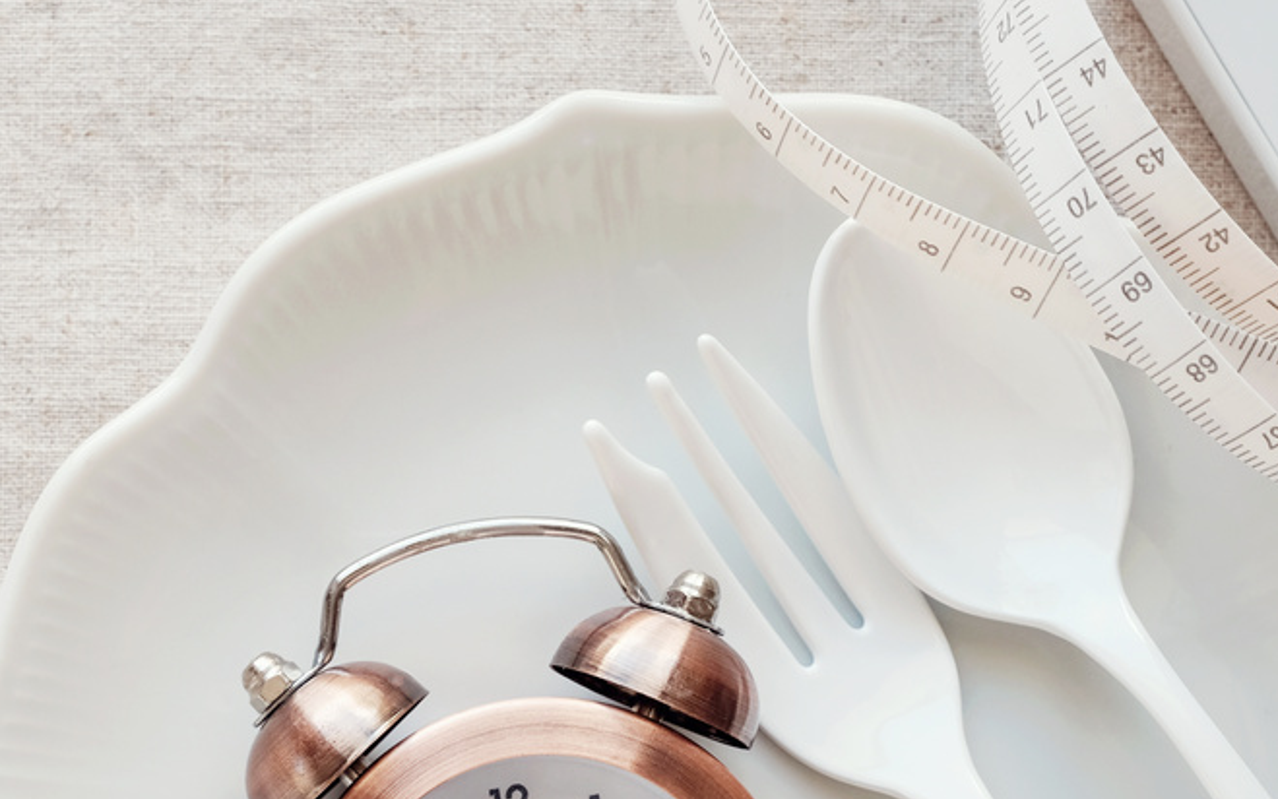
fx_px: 3553
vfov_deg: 12.7
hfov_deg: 20.2
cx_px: 264
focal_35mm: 102
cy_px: 710
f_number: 8
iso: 320
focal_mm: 36.5
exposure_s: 1/50
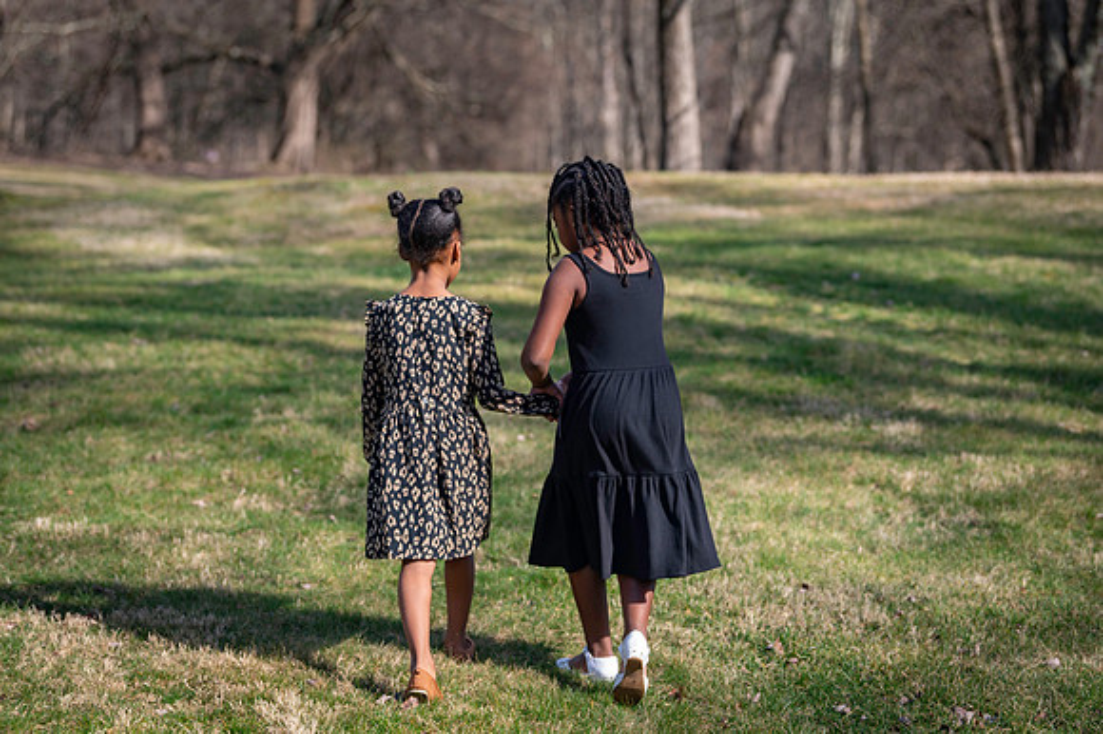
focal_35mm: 95
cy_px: 367
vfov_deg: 14.4
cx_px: 552
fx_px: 2909
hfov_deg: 21.5
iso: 250
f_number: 4
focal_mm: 95
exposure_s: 1/1000
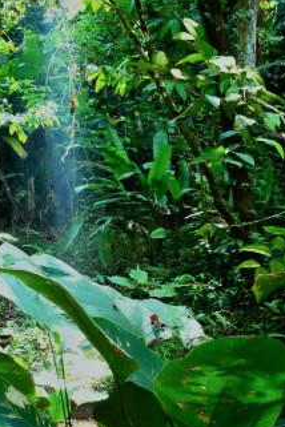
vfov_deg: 27.7
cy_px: 217
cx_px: 45
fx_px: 867
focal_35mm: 73
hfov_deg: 18.4
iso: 500
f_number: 3.9
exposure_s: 1/80
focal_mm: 14.4
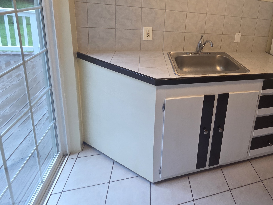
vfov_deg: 59.1
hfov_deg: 71.1
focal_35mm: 21
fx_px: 166
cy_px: 44
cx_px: 218
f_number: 2.2
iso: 200
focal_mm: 2.2
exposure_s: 1/60
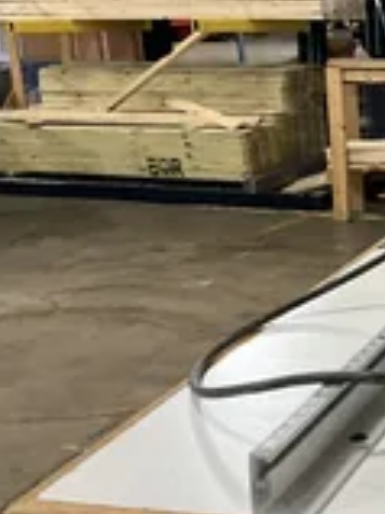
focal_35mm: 73
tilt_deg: -17.8
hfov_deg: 18.5
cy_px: 320
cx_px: 527
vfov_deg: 26.6
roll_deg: +1.0
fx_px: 1084
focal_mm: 3
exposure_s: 1/52
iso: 320
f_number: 1.8
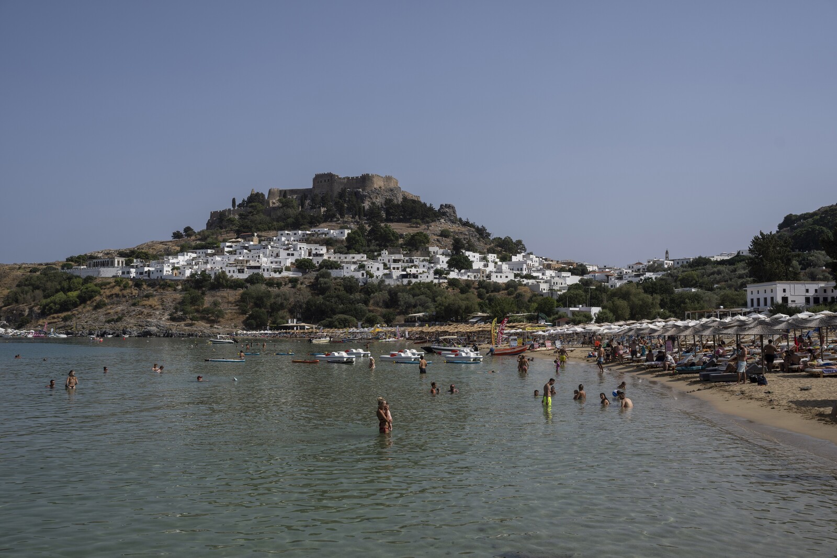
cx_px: 418
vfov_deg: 37.9
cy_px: 279
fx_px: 814
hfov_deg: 54.4
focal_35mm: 35
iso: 50
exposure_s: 1/400
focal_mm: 35
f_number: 6.3
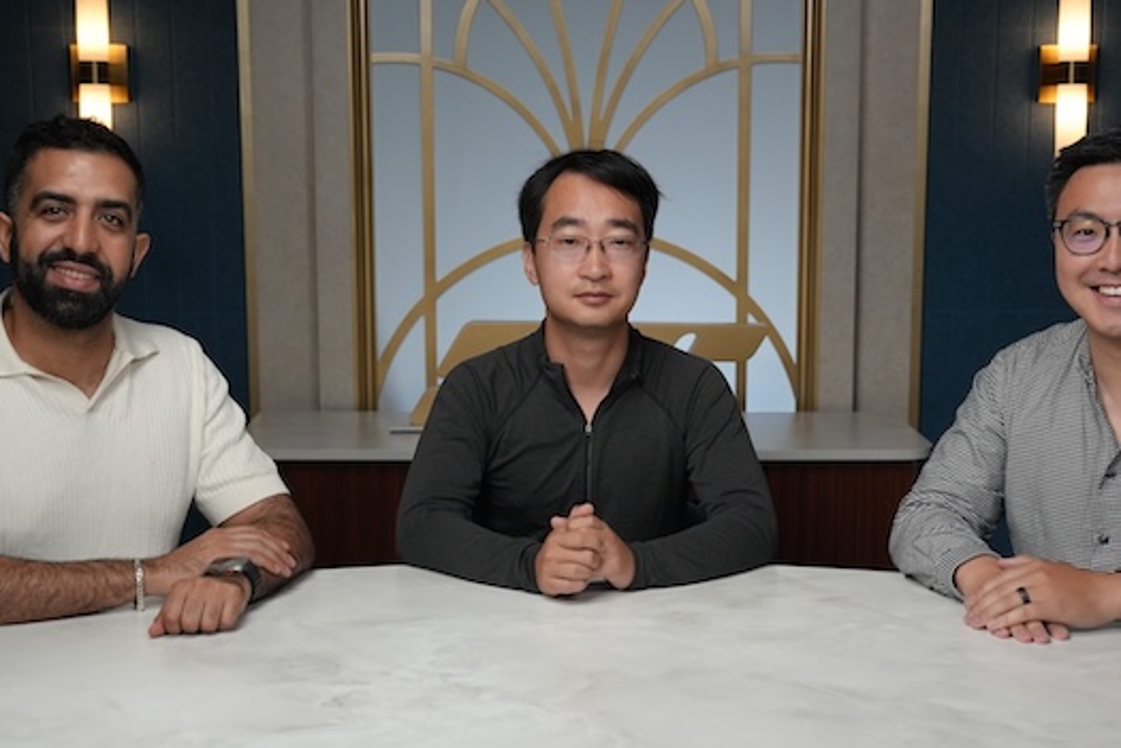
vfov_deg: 21.2
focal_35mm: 64
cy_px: 465
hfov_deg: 31.4
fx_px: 1993
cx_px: 591
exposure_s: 1/160
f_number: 4
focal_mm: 42
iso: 1600
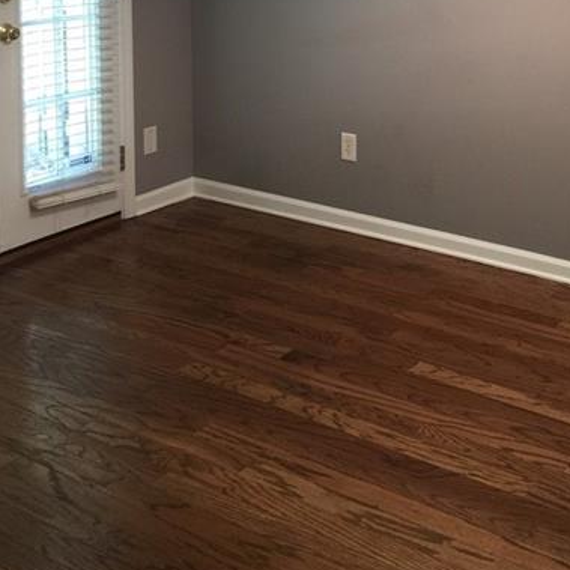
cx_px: 408
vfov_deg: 30.9
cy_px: 27
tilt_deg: -7.4
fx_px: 969
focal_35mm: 52
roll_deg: -1.6
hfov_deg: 32.3
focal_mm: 4.15
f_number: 2.2
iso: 50
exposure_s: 1/15
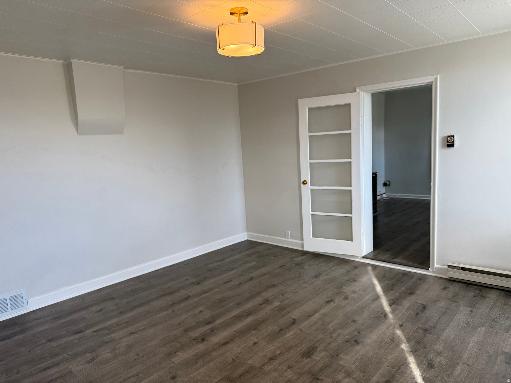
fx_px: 354
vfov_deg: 56.8
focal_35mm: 24
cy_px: 192
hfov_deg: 71.6
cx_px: 256
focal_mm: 6.76
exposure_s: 1/177
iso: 64
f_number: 1.78
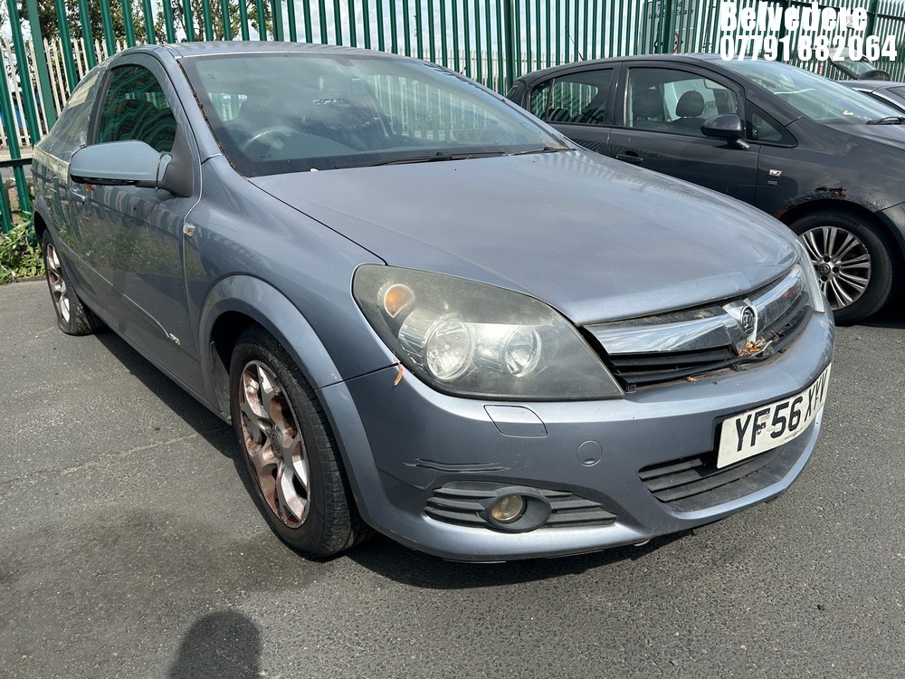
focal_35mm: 26
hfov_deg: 67.3
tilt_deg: -18.9
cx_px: 452
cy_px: 340
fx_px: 680
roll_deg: +1.0
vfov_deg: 53.1
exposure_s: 1/3257
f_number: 1.5
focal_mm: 5.7
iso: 50
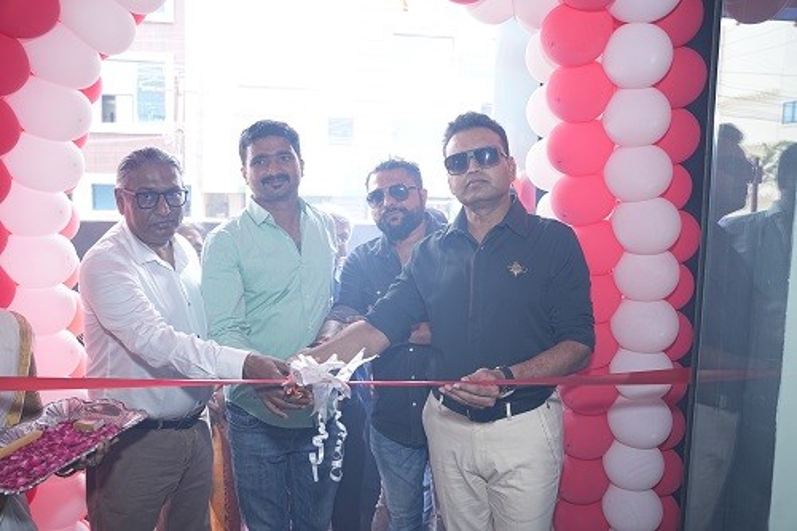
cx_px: 398
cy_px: 266
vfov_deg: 44.2
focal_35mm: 30
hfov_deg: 62.8
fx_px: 653
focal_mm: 29.5
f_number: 4.5
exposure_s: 1/125
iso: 500
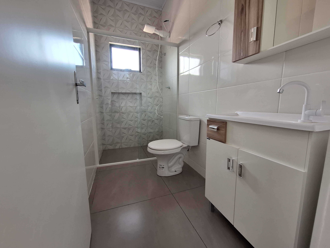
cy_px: 124
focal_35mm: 13
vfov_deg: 89.9
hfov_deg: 106.2
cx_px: 165
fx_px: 124
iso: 64
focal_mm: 1.74
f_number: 2.2
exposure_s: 1/40
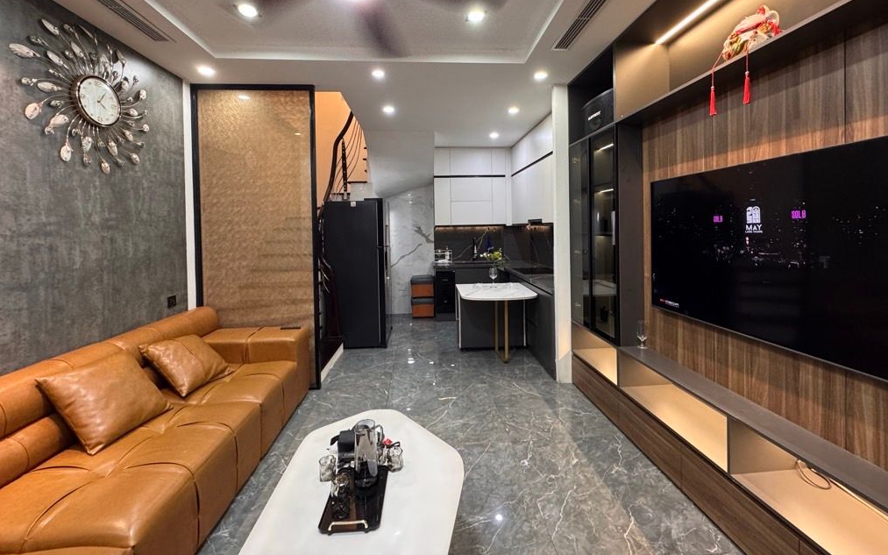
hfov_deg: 101.5
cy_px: 233
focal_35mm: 15
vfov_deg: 74.3
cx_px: 448
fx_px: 363
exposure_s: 1/50
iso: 400
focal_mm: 2.22
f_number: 2.2
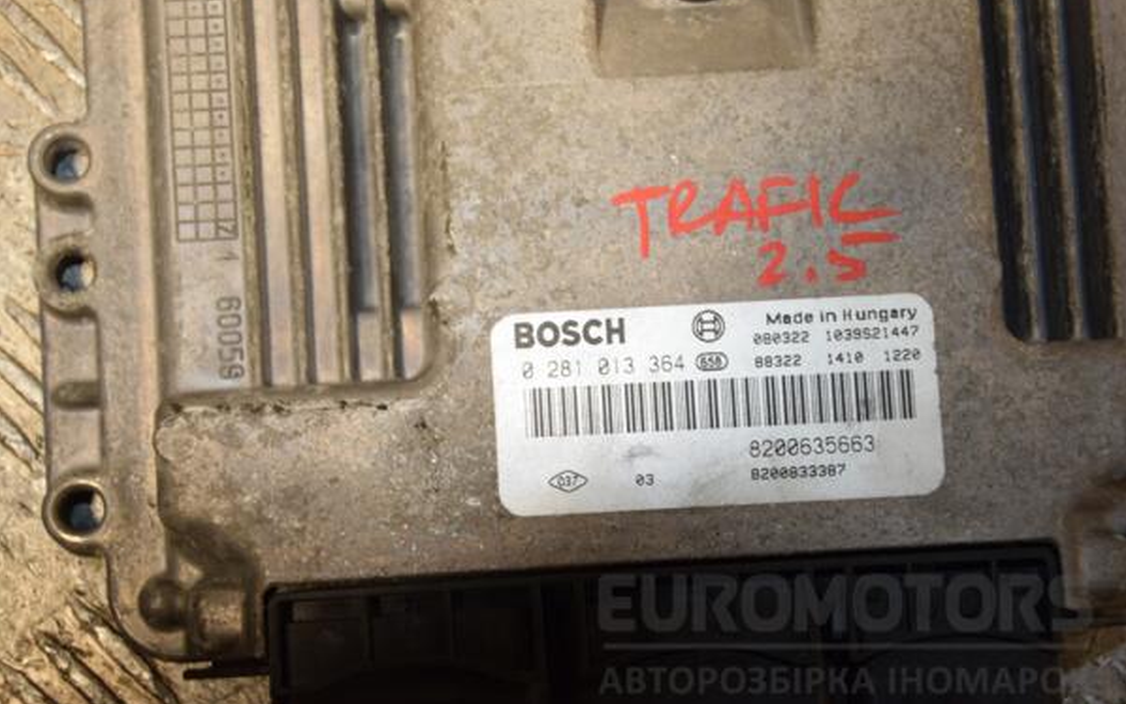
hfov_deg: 23.3
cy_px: 352
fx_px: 2732
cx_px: 563
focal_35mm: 89
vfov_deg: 14.7
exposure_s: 1/200
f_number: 5.6
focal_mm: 58
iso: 800
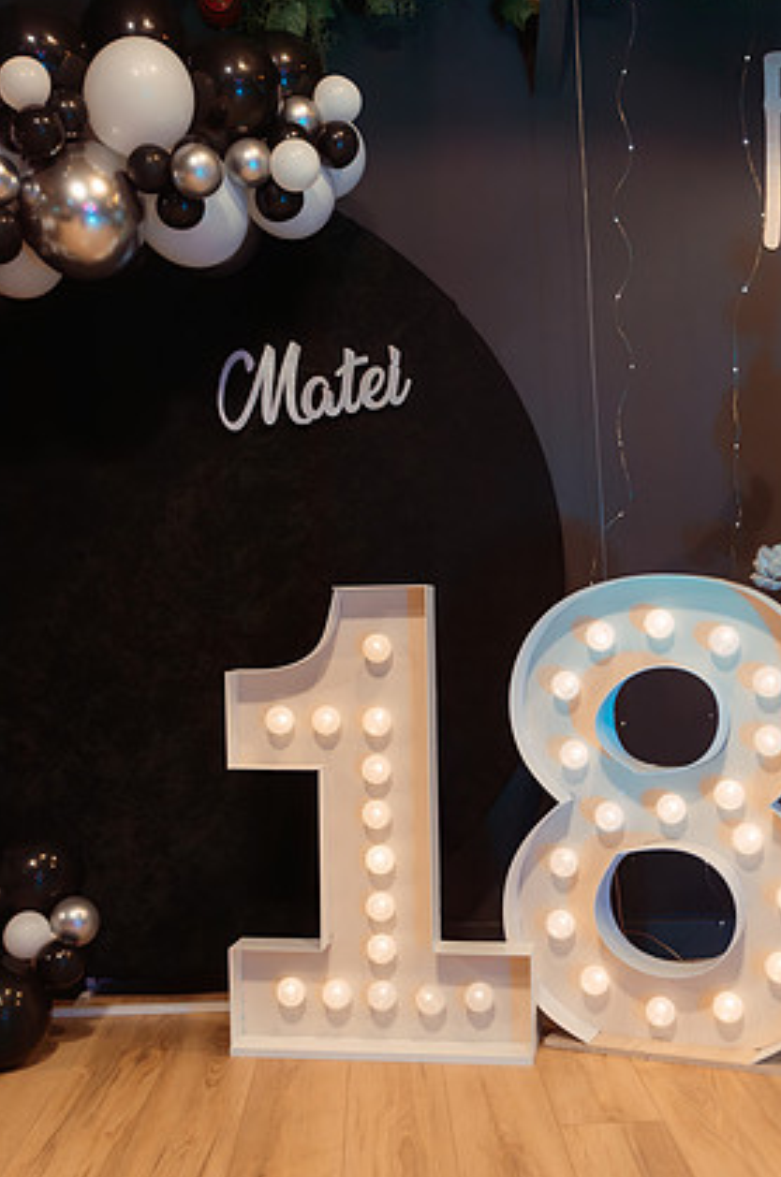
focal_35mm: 43
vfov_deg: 45.5
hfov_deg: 31.1
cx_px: 398
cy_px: 618
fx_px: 1404
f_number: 3.2
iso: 500
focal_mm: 40
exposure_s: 1/125
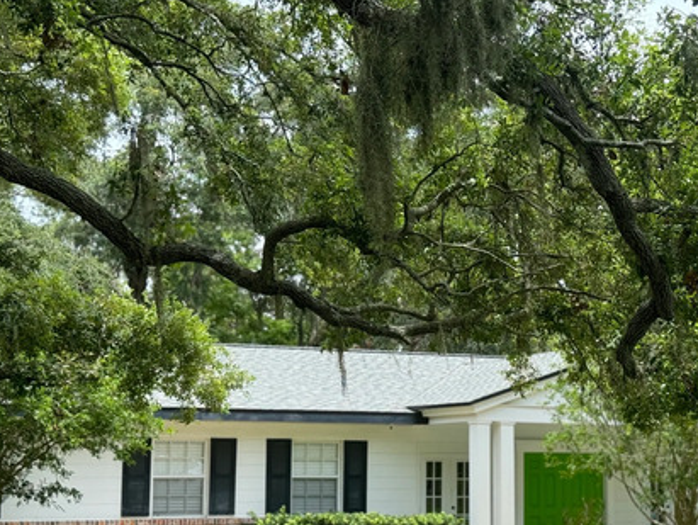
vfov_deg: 21.0
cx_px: 445
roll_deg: +0.0
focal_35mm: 70
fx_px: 1413
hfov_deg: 27.6
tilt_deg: +4.4
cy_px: 350
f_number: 1.78
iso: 64
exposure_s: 1/1059
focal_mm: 6.76
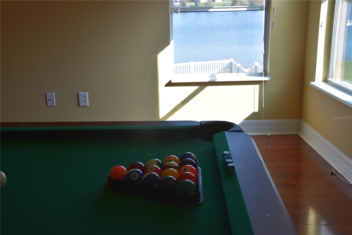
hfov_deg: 41.1
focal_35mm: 48
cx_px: 176
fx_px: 469
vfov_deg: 28.1
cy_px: 118
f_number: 10
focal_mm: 32
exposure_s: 1/60
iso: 280
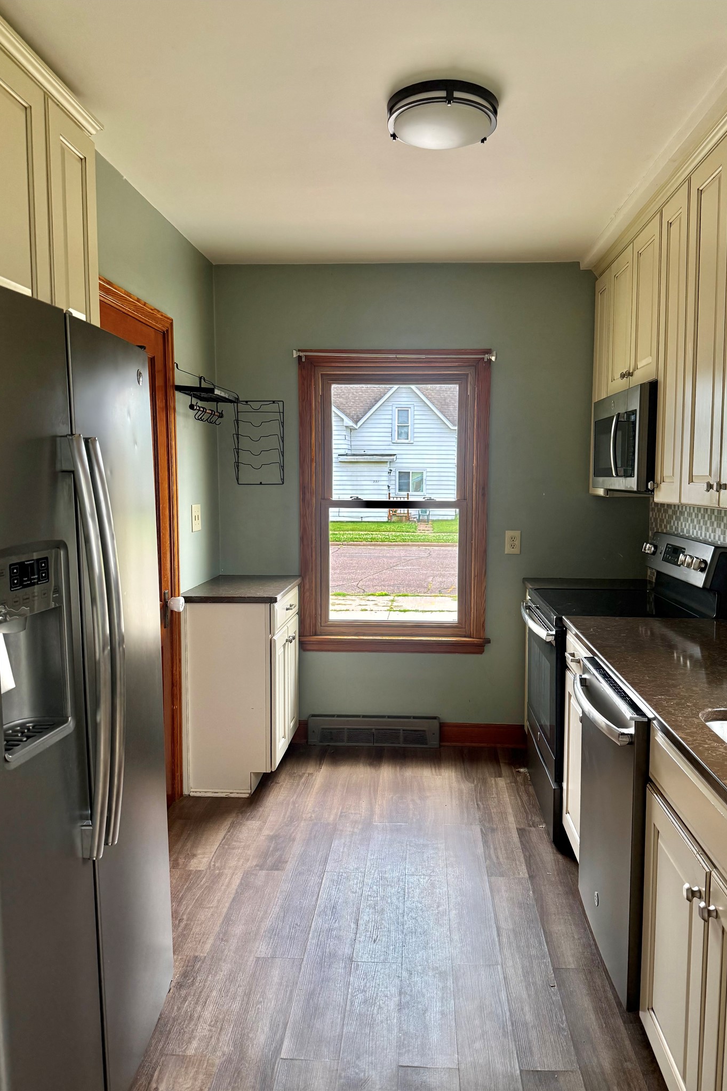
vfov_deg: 71.5
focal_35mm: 25
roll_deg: -0.3
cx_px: 388
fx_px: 757
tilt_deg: -4.6
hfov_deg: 51.2
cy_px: 545
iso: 200
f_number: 1.78
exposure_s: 1/234
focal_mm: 6.76
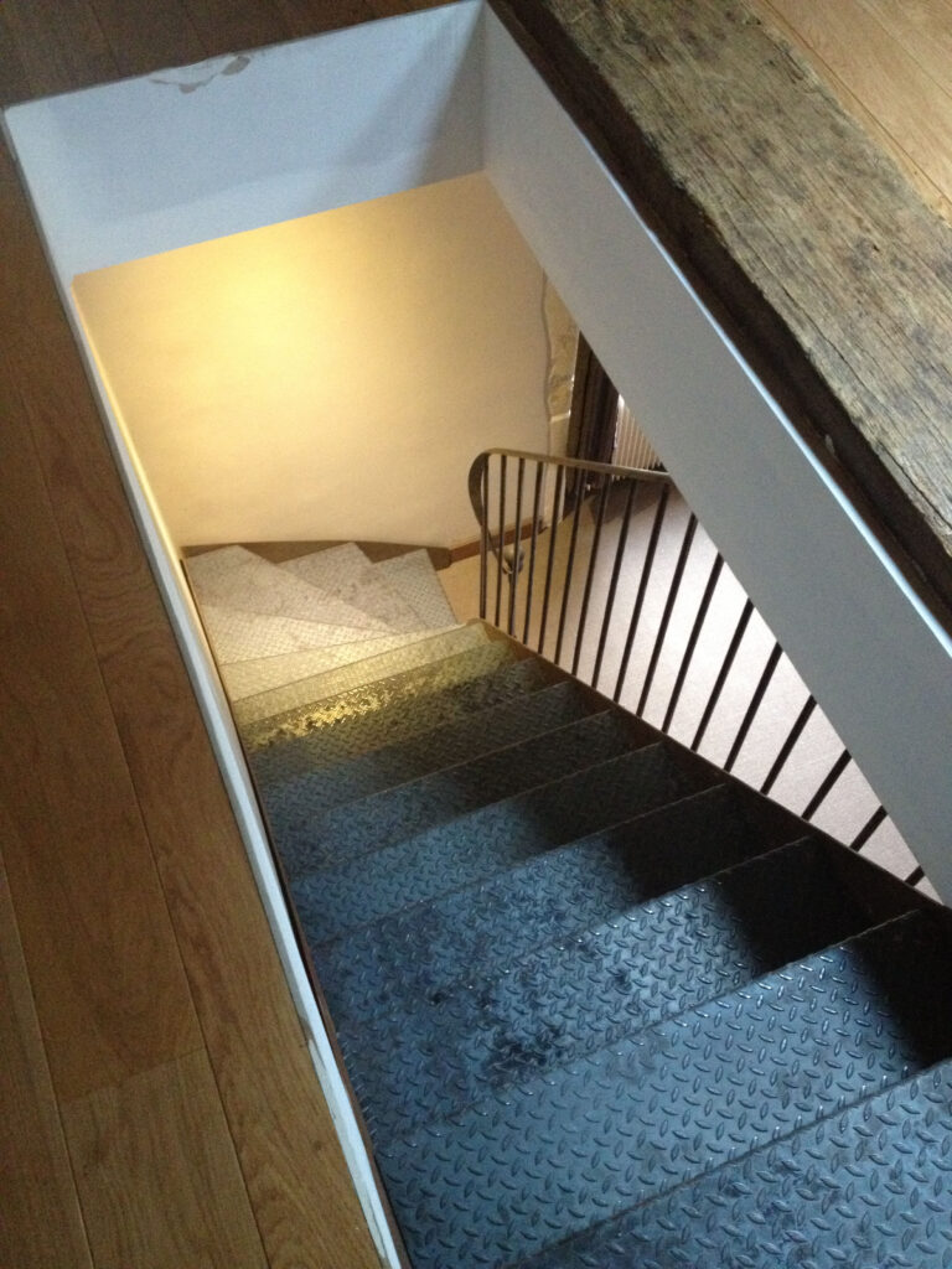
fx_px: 1283
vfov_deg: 52.6
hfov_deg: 40.7
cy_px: 634
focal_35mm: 35
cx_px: 476
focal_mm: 4.28
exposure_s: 1/15
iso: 500
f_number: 2.4
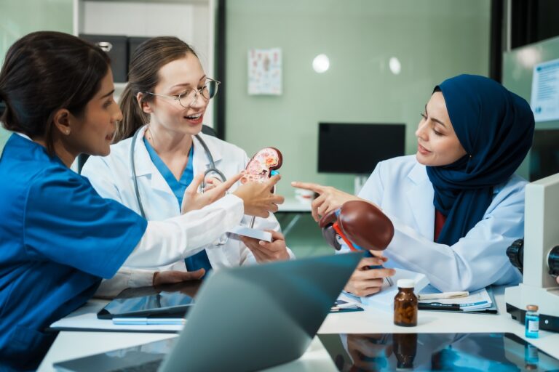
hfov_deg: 39.6
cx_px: 280
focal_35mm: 50
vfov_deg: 27.0
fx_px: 776
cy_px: 186
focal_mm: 50
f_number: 2.8
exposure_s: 1/125
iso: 250
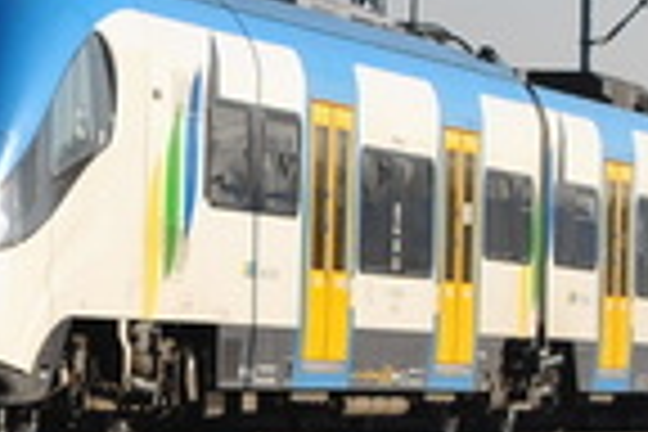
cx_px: 342
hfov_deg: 9.8
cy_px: 158
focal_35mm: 211
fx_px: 3790
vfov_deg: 6.5
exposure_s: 1/250
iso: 125
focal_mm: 45
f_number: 10
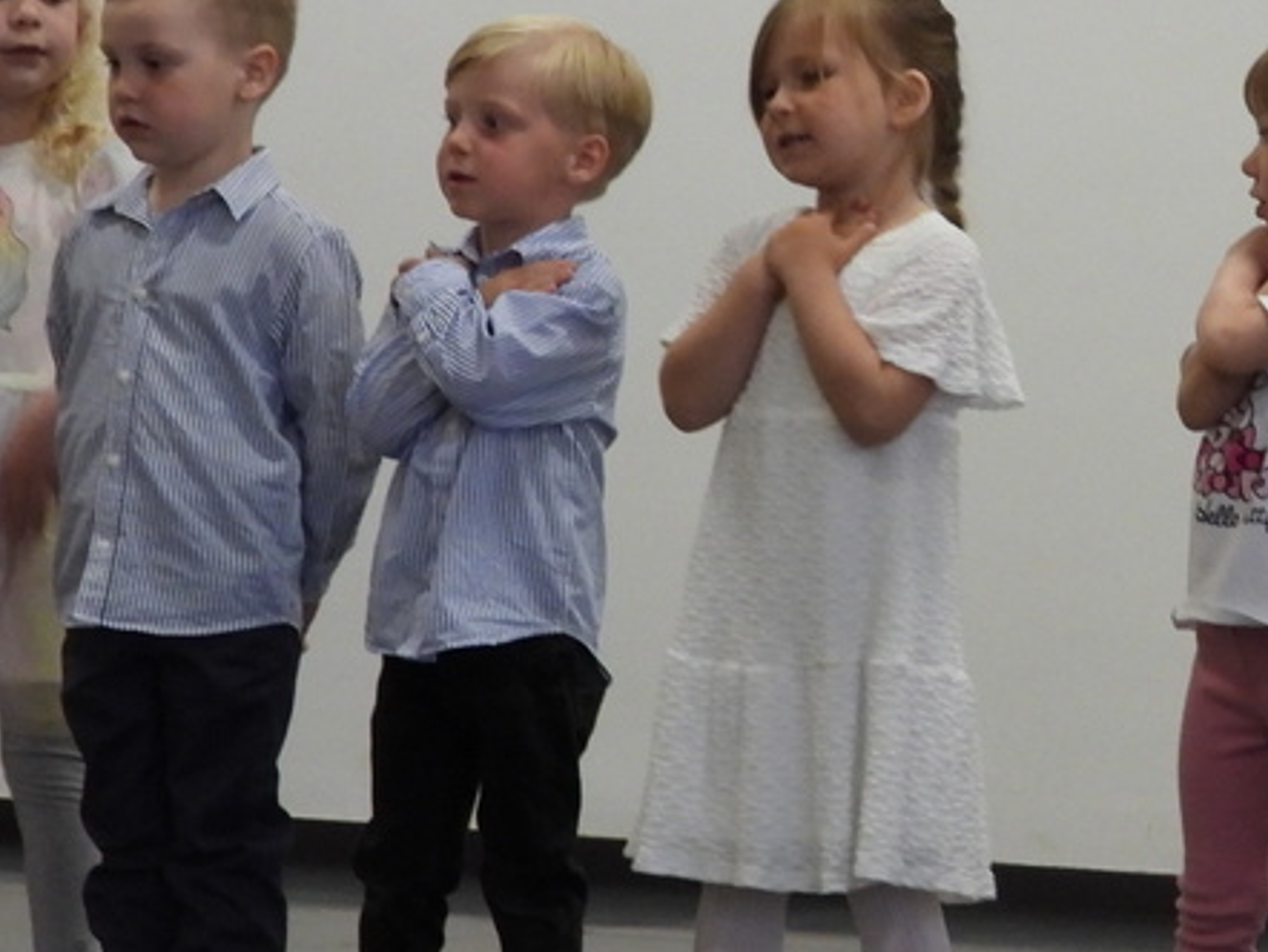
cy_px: 367
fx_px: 9053
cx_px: 1308
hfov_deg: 8.0
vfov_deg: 6.0
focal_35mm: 247
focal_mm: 16.3
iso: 400
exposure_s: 1/50
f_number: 3.5
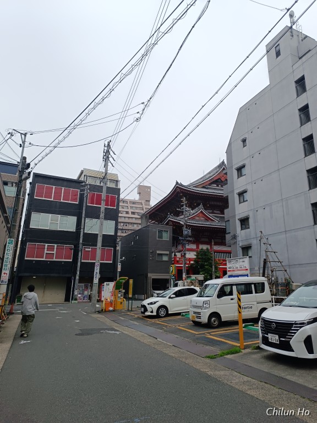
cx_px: 158
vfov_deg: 71.6
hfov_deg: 56.8
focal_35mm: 24
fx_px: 293
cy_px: 212
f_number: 1.65
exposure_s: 1/551
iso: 53
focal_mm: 6.14
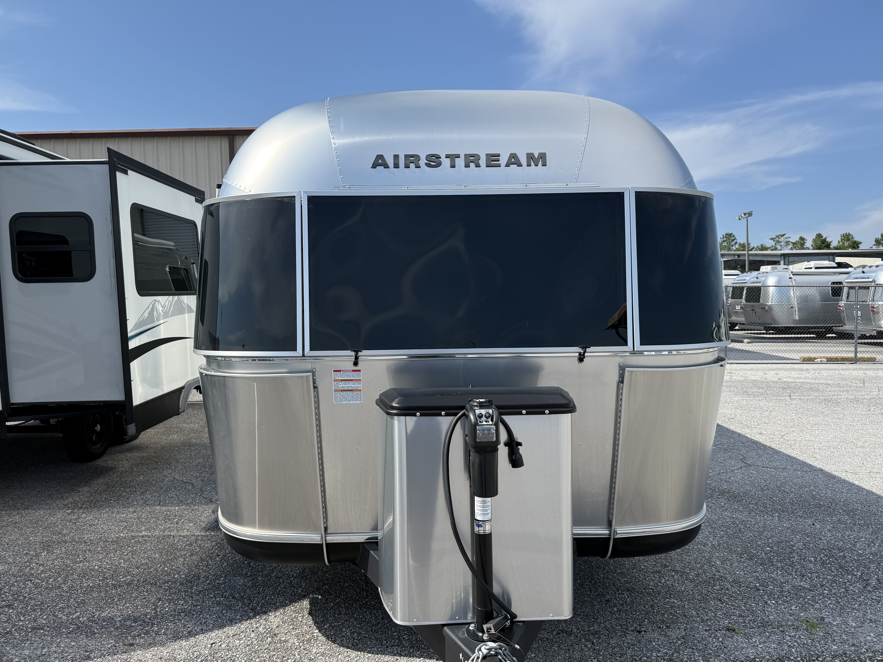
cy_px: 331
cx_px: 442
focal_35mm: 24
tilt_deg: -3.0
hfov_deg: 71.6
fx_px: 612
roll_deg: +1.5
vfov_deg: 56.8
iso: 80
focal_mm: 6.76
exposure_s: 1/4405
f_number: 1.78
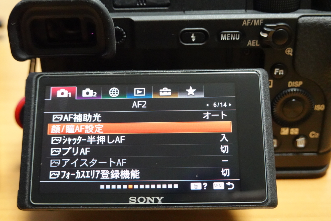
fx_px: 451
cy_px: 110
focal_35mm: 49
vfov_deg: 27.6
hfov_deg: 40.3
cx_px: 166
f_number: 4
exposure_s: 1/80
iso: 4000
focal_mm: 18.63
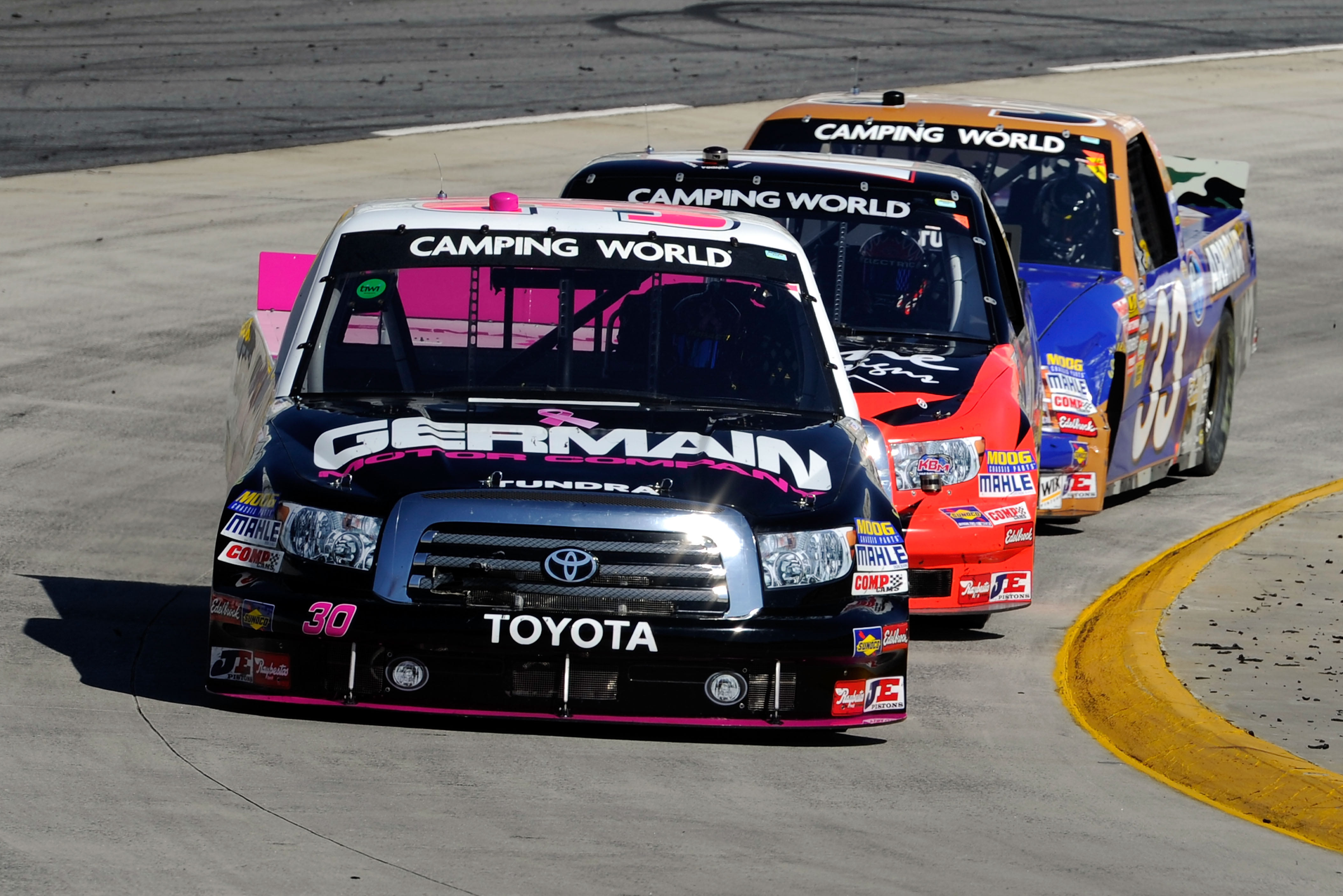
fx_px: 7498
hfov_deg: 10.2
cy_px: 449
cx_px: 668
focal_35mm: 201
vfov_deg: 6.8
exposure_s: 1/640
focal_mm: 200
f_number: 7.1
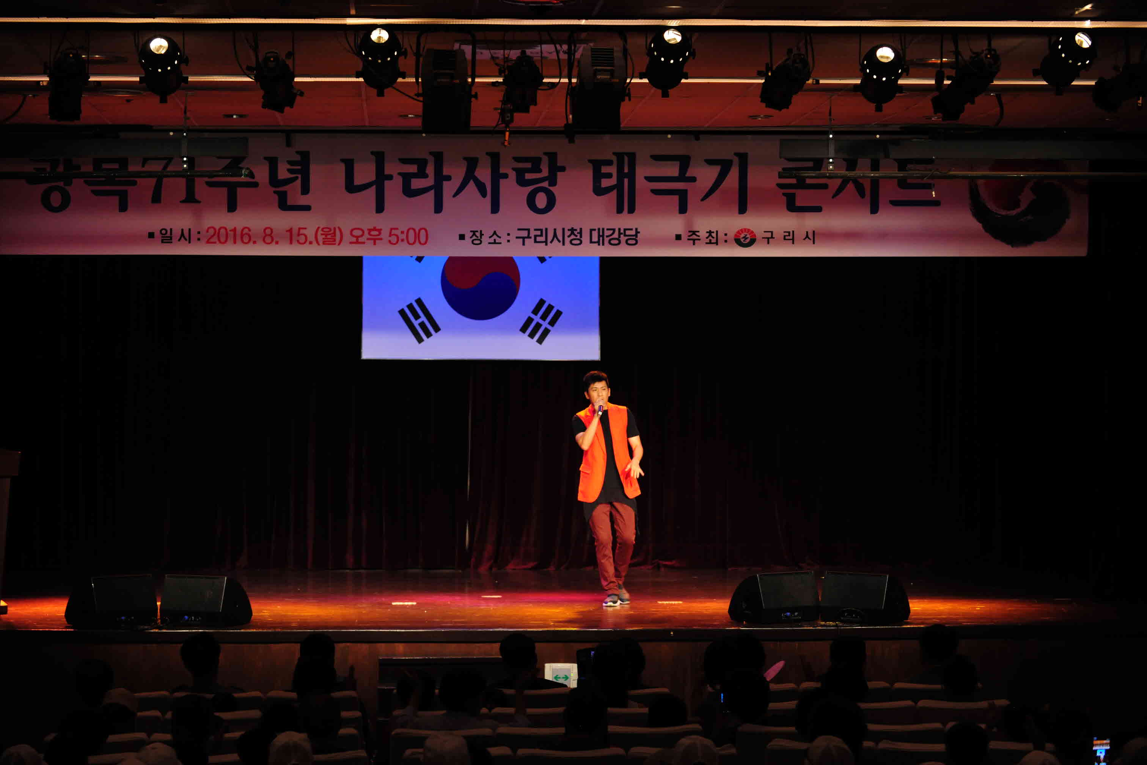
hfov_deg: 20.8
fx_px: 3122
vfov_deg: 14.0
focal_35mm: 98
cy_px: 382
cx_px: 574
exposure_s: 1/60
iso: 1600
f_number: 5.6
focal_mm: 98
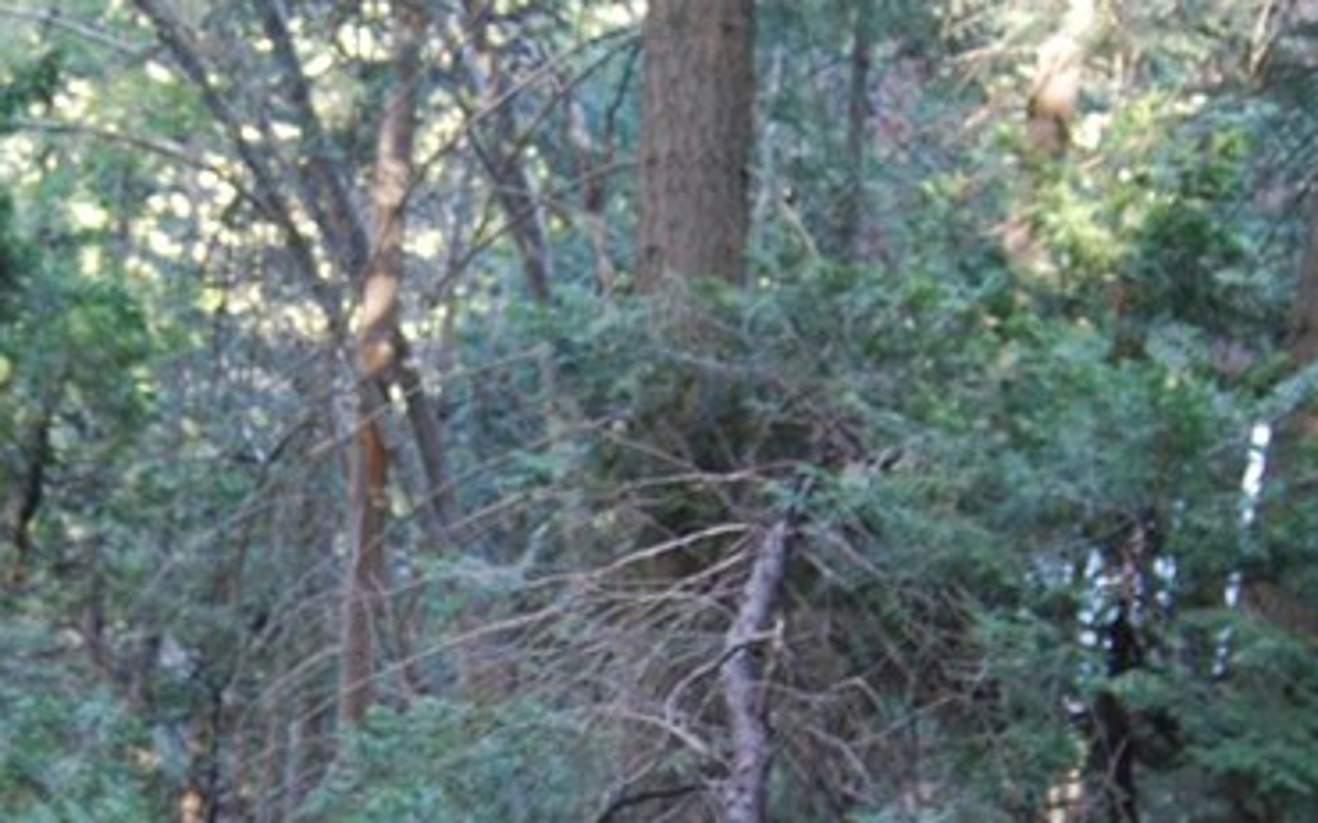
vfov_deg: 15.9
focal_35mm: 80
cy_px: 814
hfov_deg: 25.4
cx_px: 328
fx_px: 2887
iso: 250
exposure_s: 1/30
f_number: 3.5
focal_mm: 19
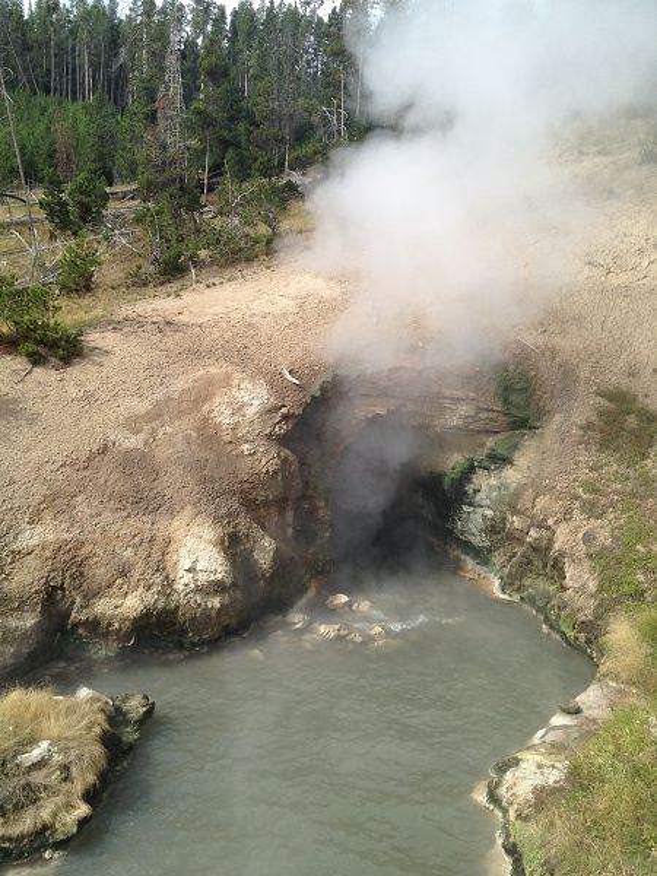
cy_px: 438
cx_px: 328
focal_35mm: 35
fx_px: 886
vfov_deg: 52.6
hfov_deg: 40.7
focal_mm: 4.28
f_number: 2.4
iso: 50
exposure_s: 1/1151
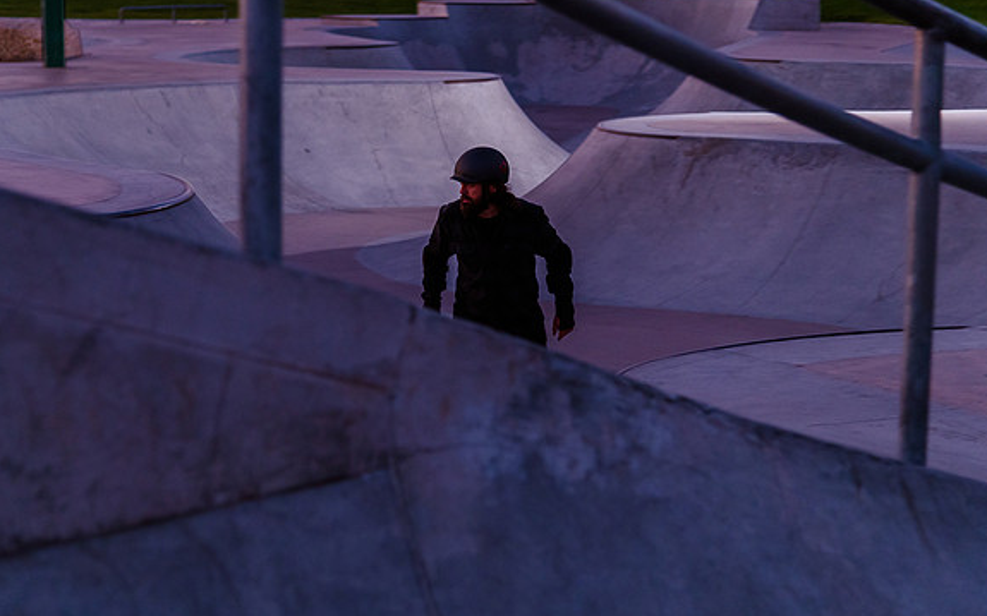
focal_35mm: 76
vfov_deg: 17.1
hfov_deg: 27.1
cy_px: 293
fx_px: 2044
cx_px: 479
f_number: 4
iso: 2500
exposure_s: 1/160
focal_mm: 70
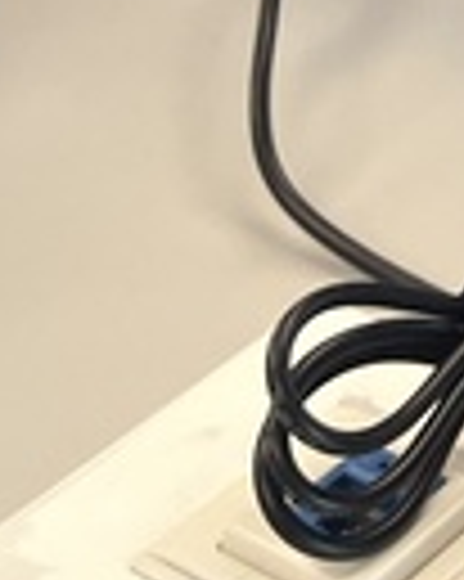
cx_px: 1158
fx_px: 2698
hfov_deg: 8.8
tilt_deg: -14.3
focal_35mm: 157
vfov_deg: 10.5
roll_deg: -4.1
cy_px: -845
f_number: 1.6
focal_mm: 5.1
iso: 125
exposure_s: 1/104
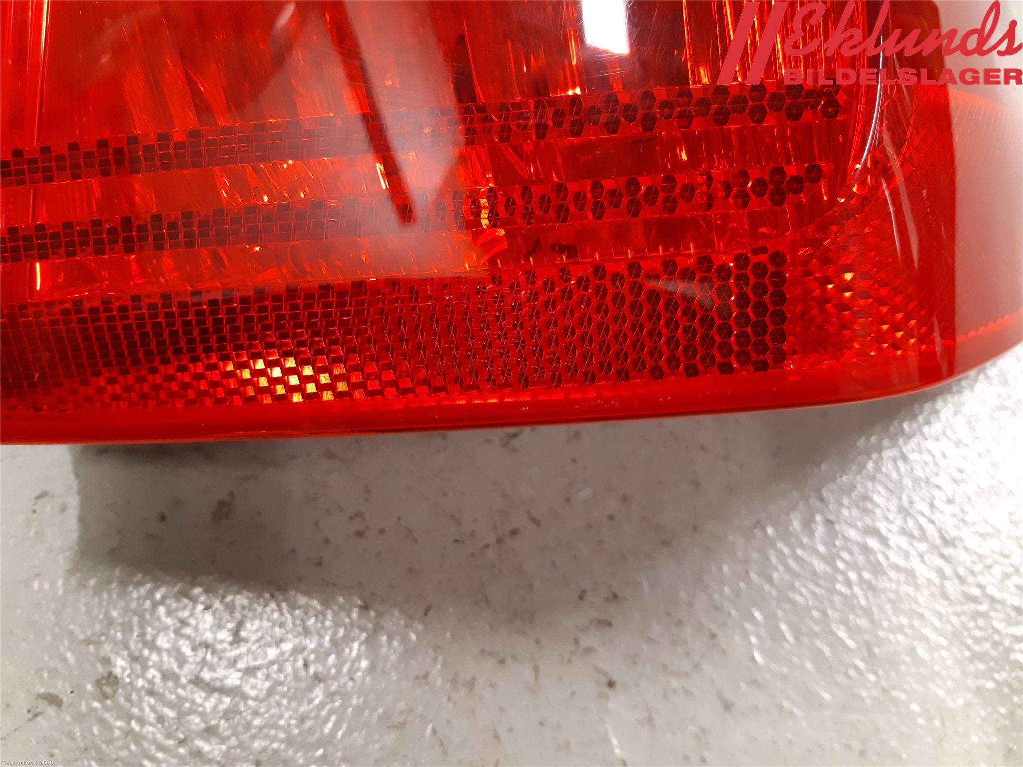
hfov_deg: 67.3
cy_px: 384
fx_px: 768
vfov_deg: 53.1
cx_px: 512
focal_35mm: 26
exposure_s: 1/50
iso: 250
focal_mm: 3.93
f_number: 1.7
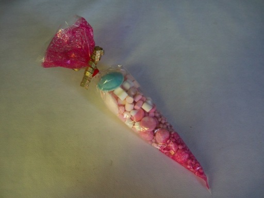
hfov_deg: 51.4
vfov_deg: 39.7
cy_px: 99
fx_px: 275
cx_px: 132
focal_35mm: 36
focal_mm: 6
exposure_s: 1/125
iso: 80
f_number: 2.7
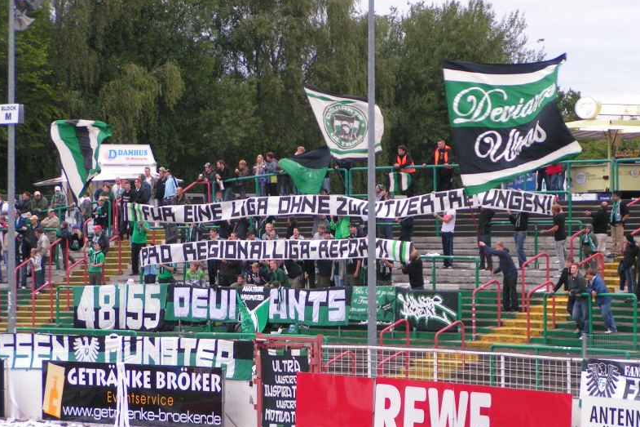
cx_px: 317
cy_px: 238
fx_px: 2826
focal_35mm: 159
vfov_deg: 8.6
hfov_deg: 12.9
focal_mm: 22.9
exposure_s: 1/125
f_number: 3.5
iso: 200
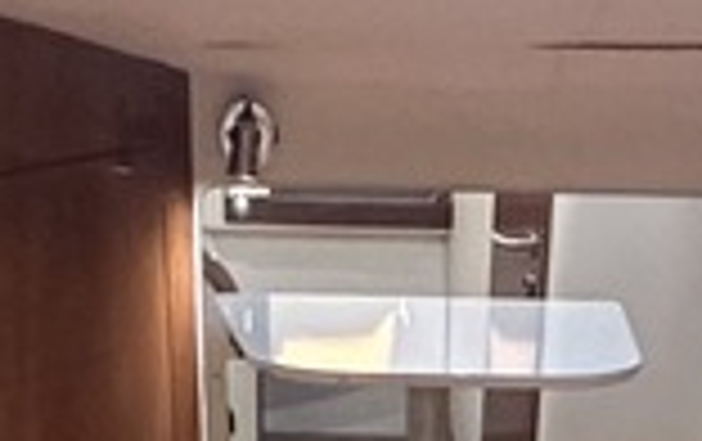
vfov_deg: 7.6
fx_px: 2184
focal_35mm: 114
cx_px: 374
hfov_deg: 18.3
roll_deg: -1.8
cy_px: 1796
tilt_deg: -41.4
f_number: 2.2
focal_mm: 2.22
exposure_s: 1/99
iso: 320
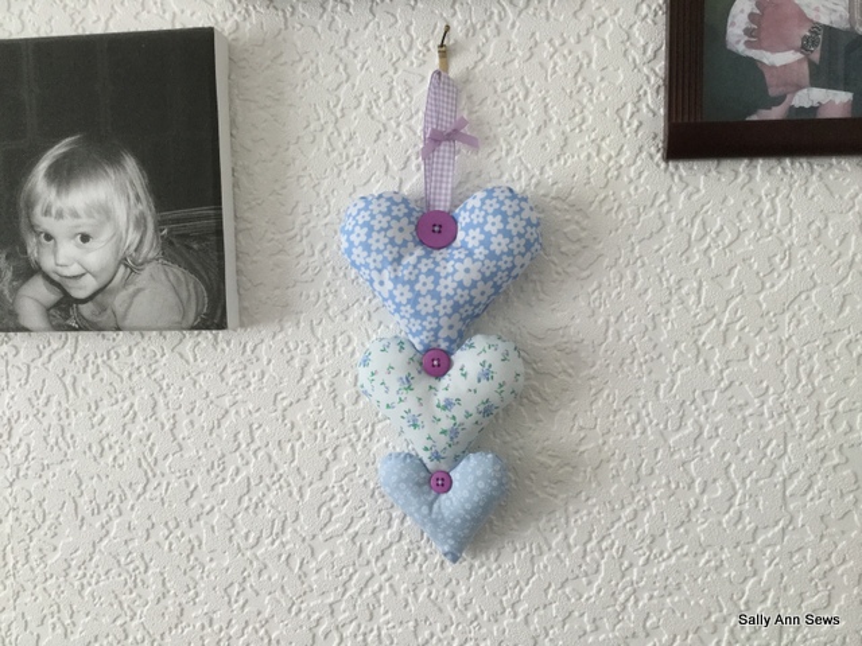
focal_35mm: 31
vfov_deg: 45.4
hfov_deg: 58.4
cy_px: 323
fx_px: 772
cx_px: 431
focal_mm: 3.3
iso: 50
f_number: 2.4
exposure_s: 1/33
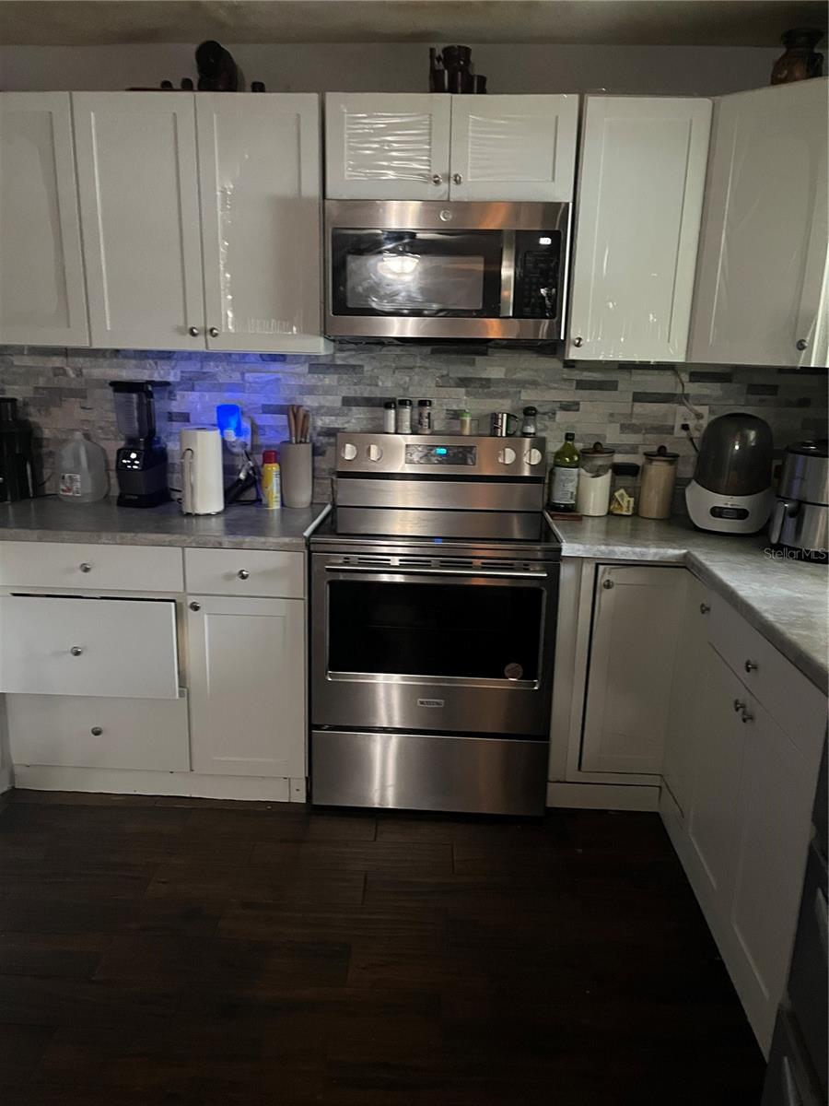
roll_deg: -1.4
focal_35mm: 26
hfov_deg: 53.1
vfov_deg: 67.3
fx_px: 830
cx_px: 414
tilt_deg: -15.0
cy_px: 553
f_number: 1.6
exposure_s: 1/30
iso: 800
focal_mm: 5.1
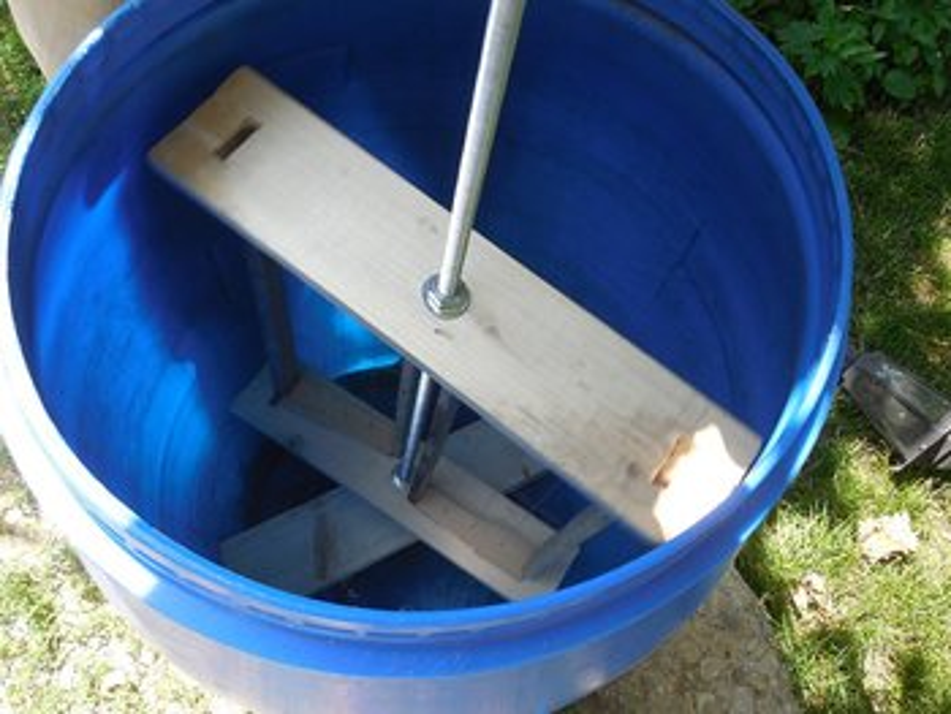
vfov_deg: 45.5
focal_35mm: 31
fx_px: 852
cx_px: 476
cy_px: 357
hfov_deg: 58.3
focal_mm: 5.6
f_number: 3.6
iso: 220
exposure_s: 1/250
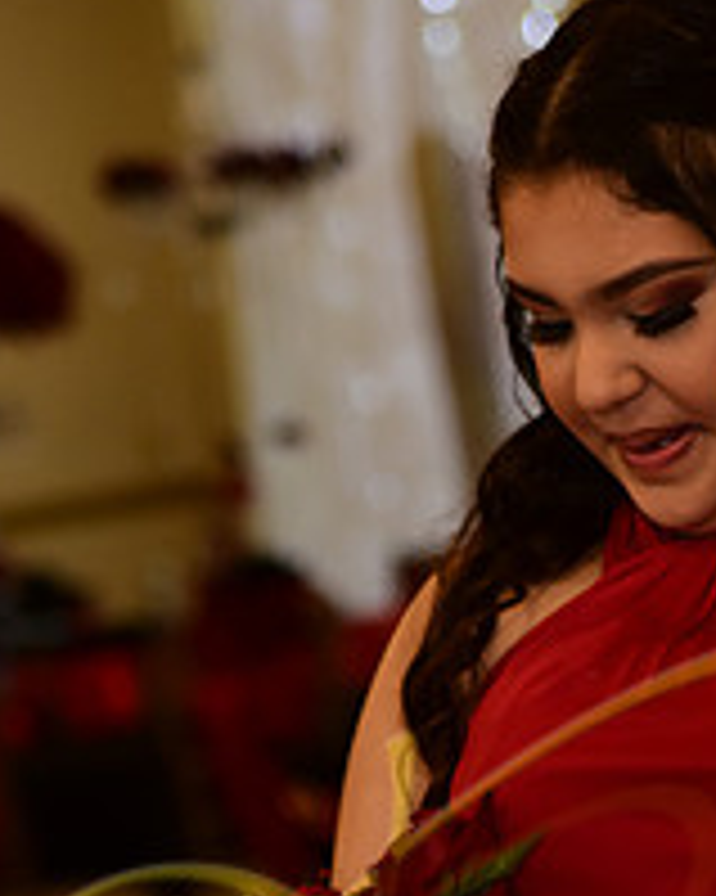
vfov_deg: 9.3
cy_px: 1058
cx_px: 637
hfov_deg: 7.5
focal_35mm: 205
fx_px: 5434
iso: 1000
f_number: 3.5
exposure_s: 1/125
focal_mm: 75
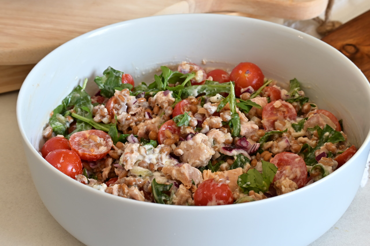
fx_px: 955
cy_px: 123
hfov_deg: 21.9
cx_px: 185
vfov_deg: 14.7
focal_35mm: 93
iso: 200
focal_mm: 62
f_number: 11
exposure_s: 1/4
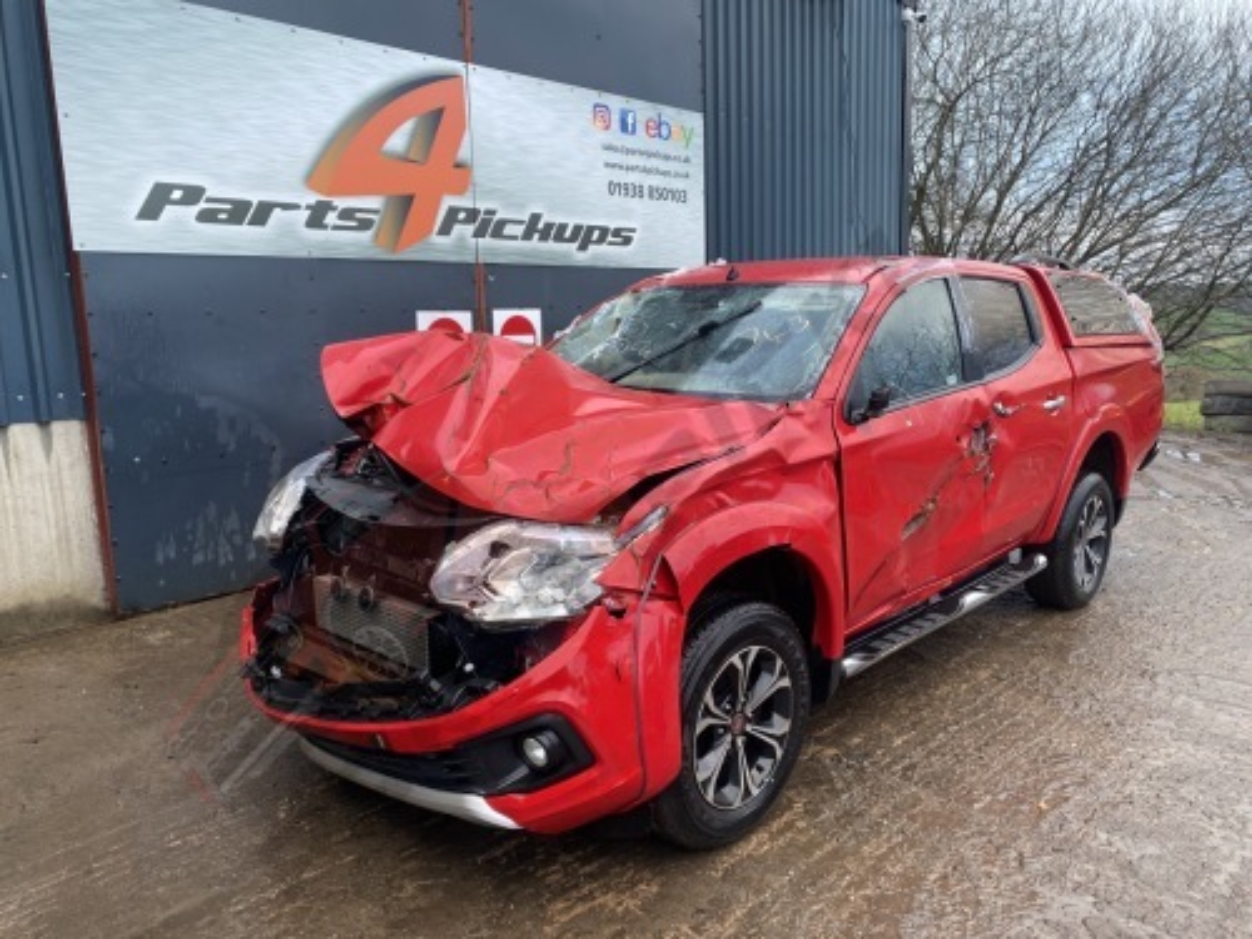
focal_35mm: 26
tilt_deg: -9.2
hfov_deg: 67.3
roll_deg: +2.6
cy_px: 470
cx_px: 626
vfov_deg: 53.1
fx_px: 940
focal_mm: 4.25
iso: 80
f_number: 1.8
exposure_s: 1/50
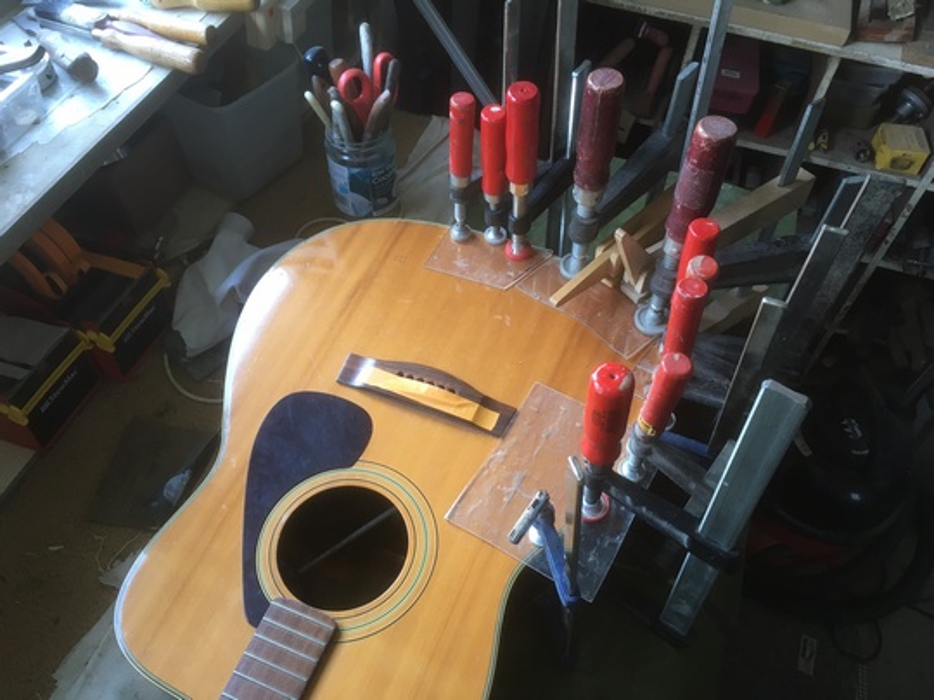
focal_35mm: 29
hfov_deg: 61.7
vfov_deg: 48.2
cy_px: 350
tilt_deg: -51.4
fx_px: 782
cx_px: 467
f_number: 2.2
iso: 100
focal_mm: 4.15
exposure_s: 1/33
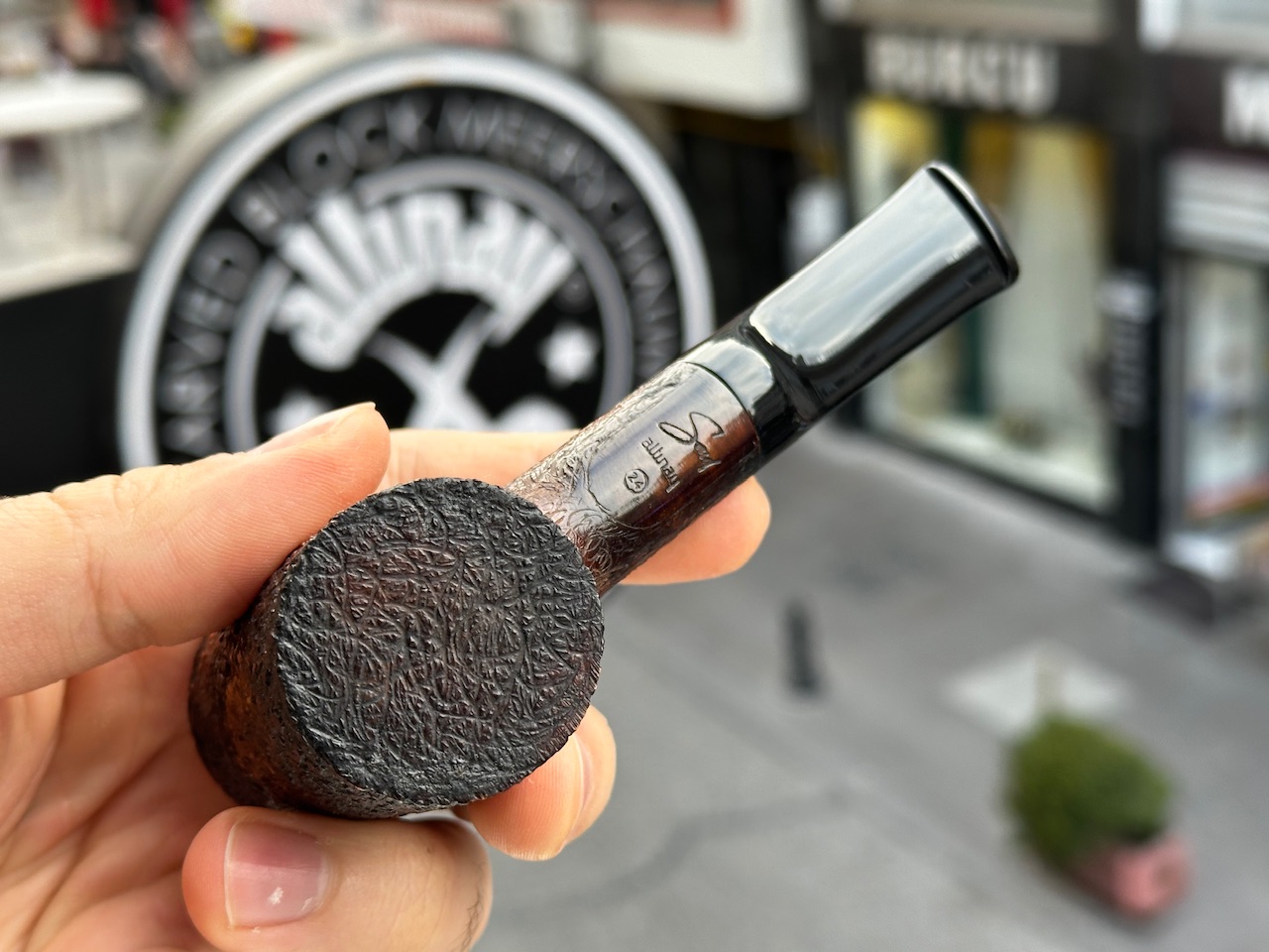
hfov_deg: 39.7
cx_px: 634
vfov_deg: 30.3
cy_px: 476
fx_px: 1760
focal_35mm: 48
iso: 80
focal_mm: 6.86
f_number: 1.78
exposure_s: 1/121
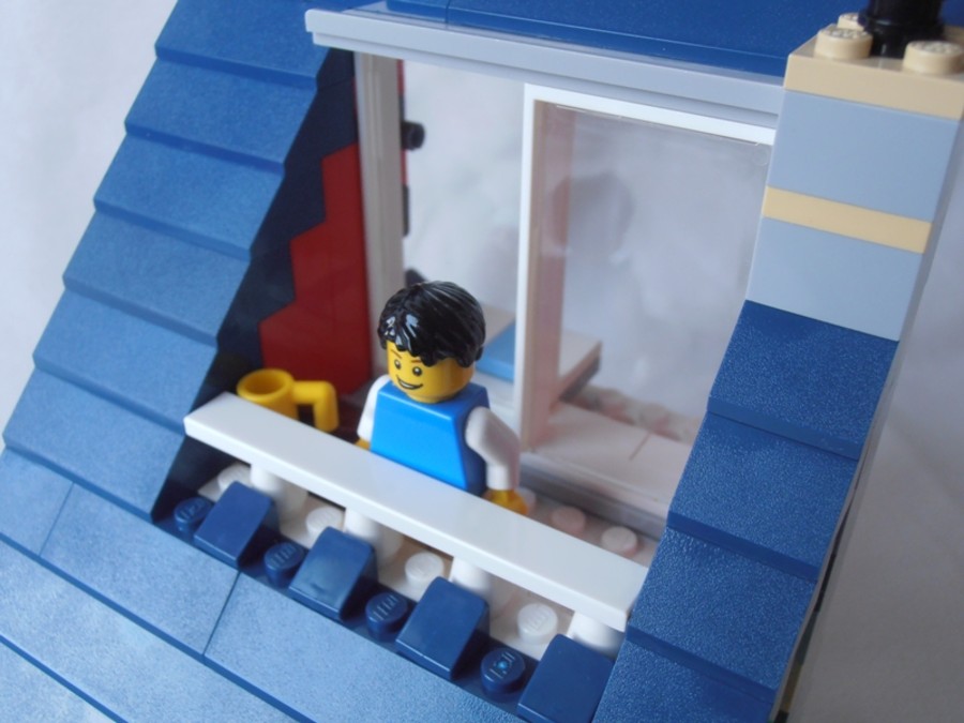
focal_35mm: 37
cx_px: 482
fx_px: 1030
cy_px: 362
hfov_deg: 50.1
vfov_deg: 38.7
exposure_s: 1/40
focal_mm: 6.61
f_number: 3.9
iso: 125
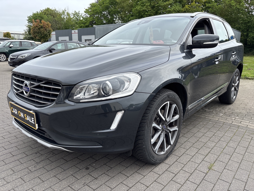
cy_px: 96
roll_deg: -0.8
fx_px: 191
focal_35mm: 26
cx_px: 127
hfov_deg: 67.3
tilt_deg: -13.8
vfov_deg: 53.1
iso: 50
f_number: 1.6
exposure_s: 1/1248
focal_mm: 5.96
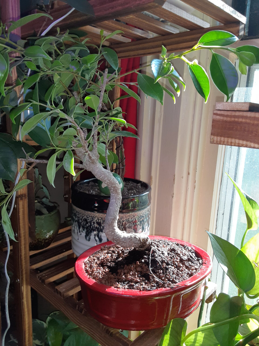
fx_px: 269
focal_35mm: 27
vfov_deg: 65.3
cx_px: 130
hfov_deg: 51.4
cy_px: 173
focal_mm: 2.91
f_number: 1.9
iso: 50
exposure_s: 1/120
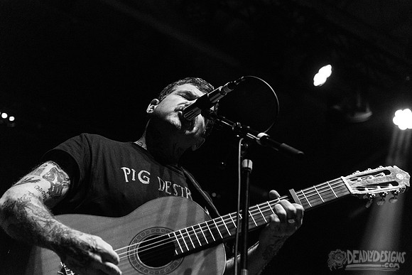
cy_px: 138
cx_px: 206
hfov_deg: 28.8
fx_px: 801
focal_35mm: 70
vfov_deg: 19.5
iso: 6400
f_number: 4
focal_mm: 70
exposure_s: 1/125
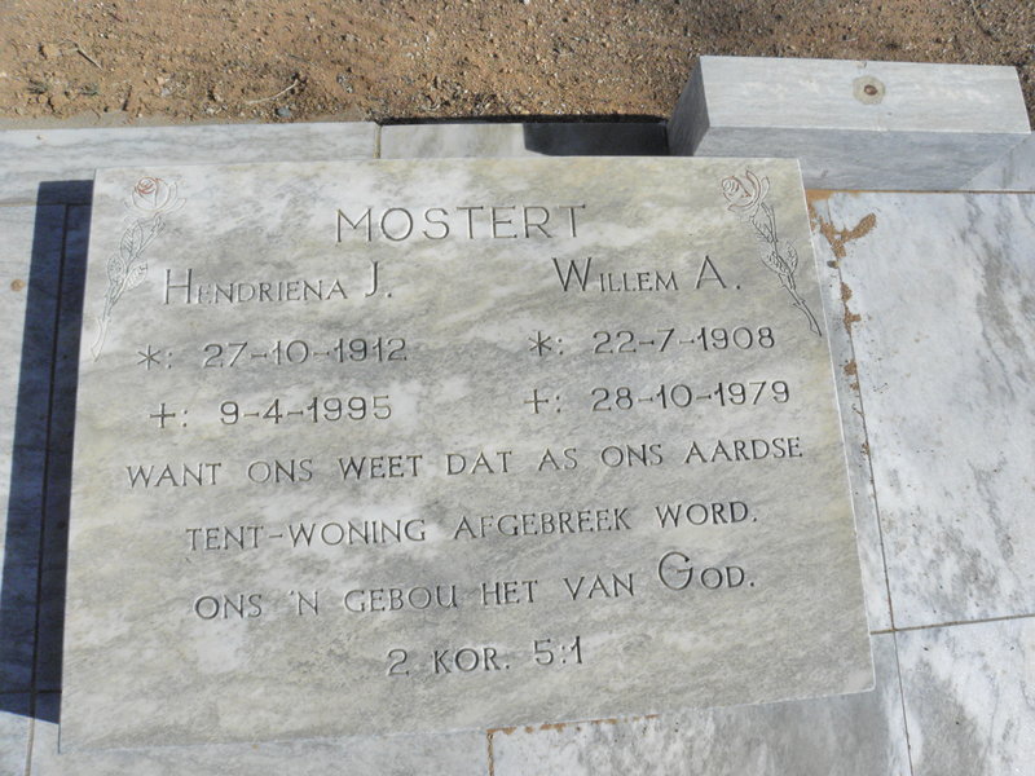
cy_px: 388
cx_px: 518
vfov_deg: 53.1
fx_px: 777
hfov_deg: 67.3
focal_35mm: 26
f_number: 6.3
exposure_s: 1/1600
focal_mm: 4.6
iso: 200
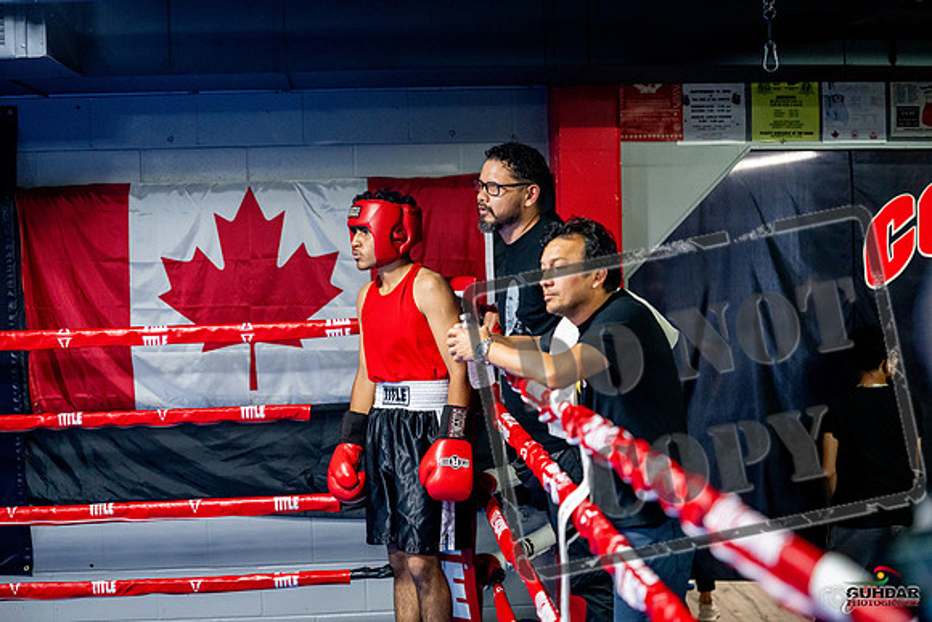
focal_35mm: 54
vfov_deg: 25.1
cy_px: 311
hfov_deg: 36.9
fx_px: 1398
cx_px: 466
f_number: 2
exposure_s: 1/1000
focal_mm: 54
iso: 4000
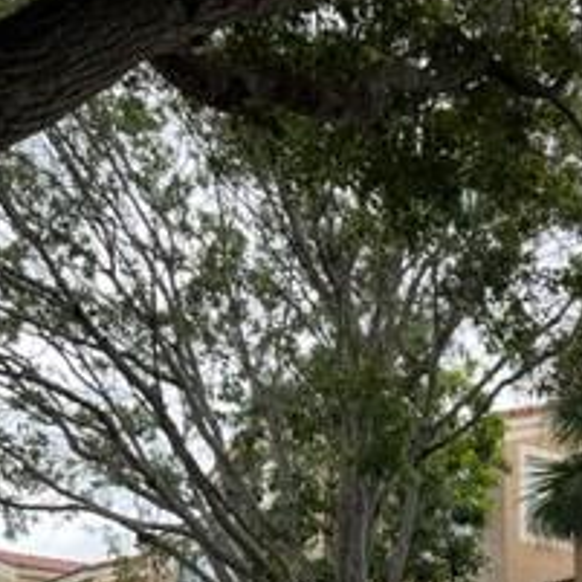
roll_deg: +0.2
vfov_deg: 22.3
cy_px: 649
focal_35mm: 73
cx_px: 547
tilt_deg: +9.0
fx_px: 1389
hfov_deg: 22.9
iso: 50
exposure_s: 1/928
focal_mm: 5.1
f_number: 1.6
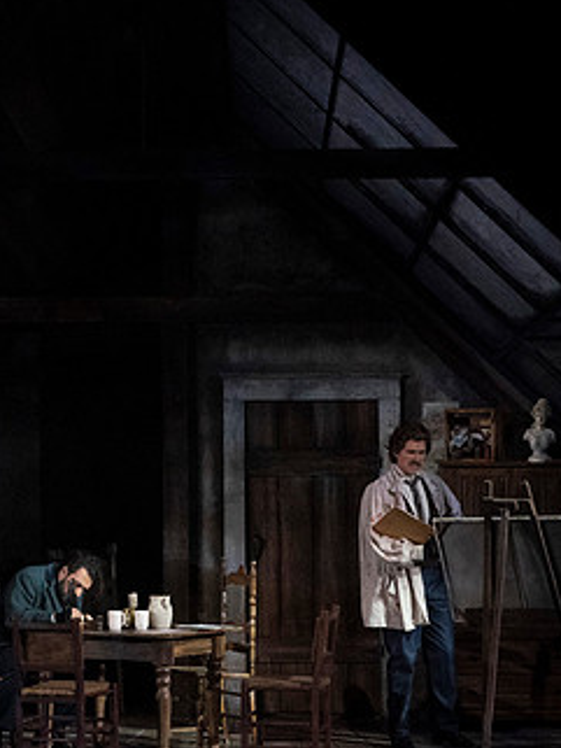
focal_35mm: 172
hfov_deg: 8.6
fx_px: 3714
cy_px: 416
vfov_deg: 11.5
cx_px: 147
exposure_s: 1/320
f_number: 14
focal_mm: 99
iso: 16000
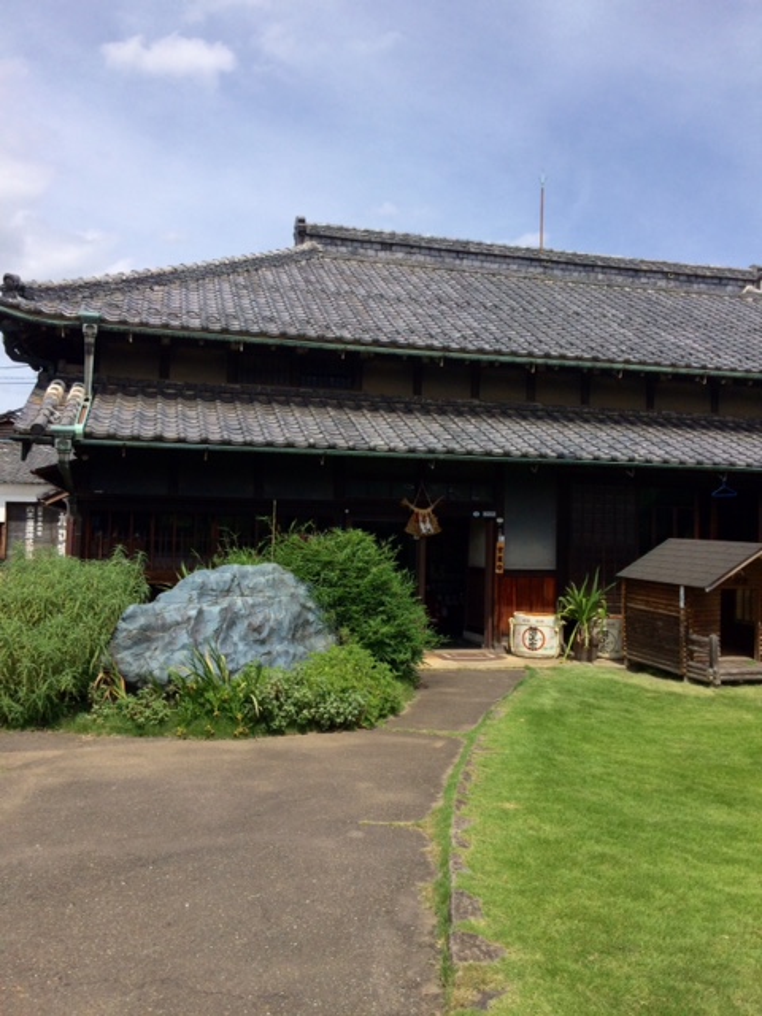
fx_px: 851
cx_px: 381
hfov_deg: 48.2
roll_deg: +0.0
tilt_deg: +3.1
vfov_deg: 61.7
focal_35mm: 29
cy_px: 508
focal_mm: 4.15
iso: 32
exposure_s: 1/2564
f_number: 2.2
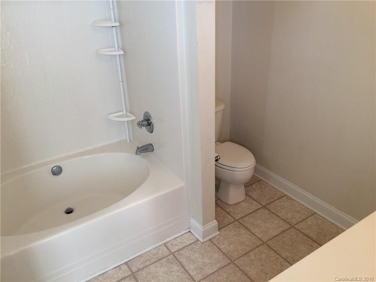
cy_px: 141
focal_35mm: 29
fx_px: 315
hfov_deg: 61.7
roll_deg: +4.1
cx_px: 188
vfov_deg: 48.2
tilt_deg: -26.6
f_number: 2.2
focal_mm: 4.15
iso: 50
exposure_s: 1/30
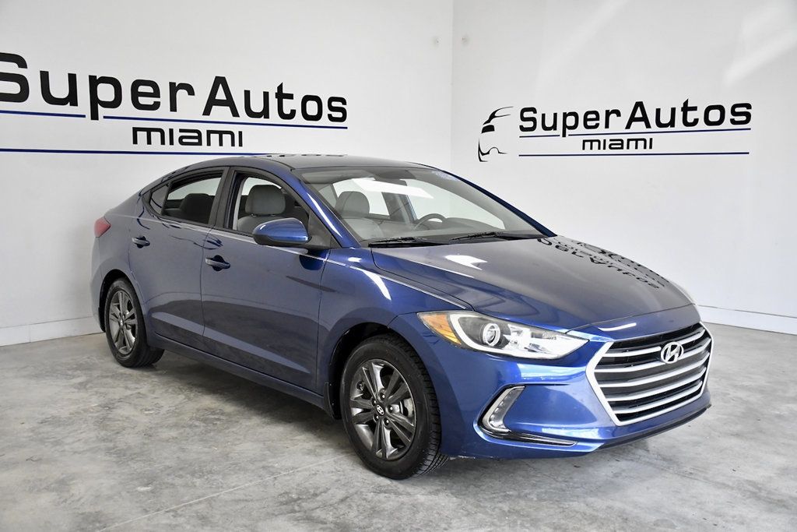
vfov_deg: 36.9
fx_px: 797
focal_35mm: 36
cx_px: 398
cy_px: 266
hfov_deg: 53.1
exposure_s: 1/2000
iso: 2500
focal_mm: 24
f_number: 4
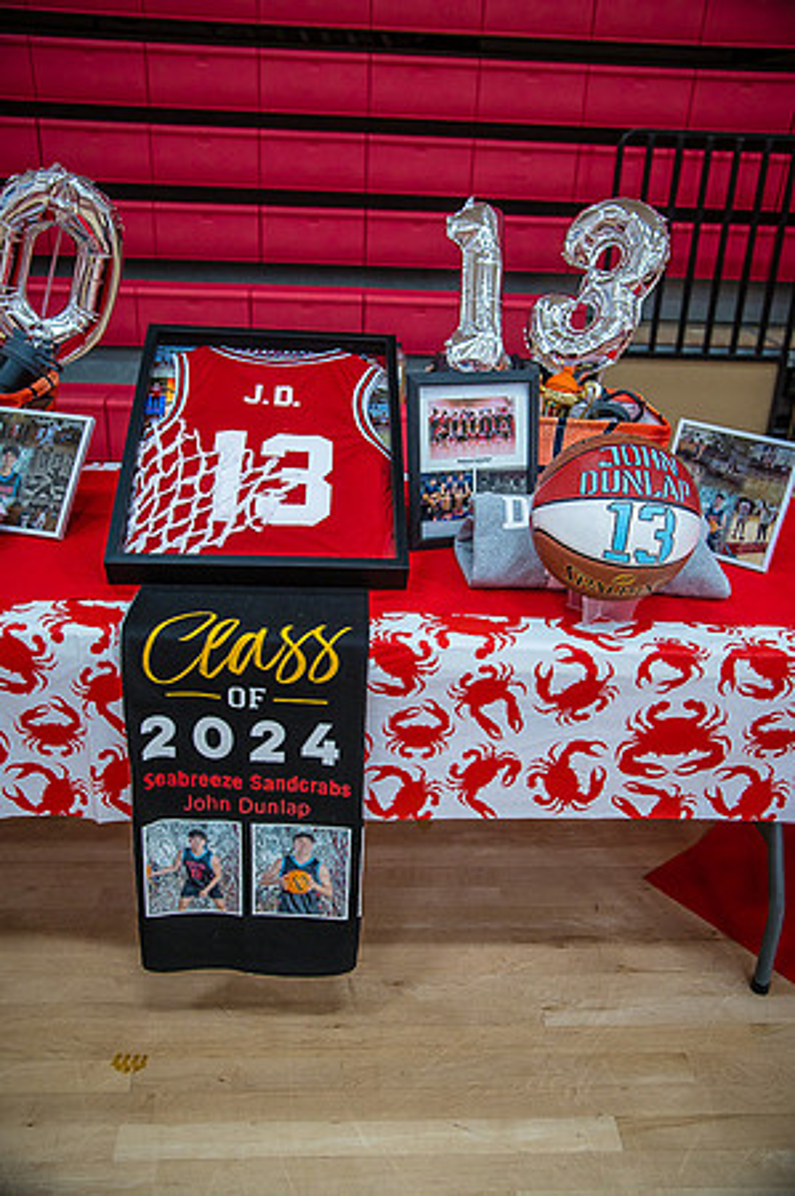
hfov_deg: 42.2
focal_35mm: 31
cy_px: 598
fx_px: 1029
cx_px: 398
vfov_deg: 60.3
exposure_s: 1/320
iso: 2000
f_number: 4
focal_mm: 31
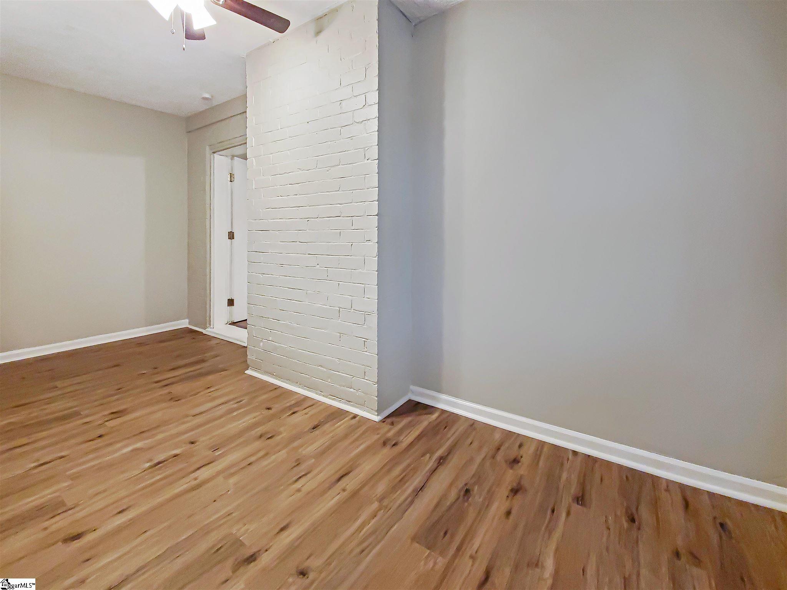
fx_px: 296
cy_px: 295
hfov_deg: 106.2
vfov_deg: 89.9
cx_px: 394
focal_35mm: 13
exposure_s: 1/39
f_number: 2.2
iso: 400
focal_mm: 1.8
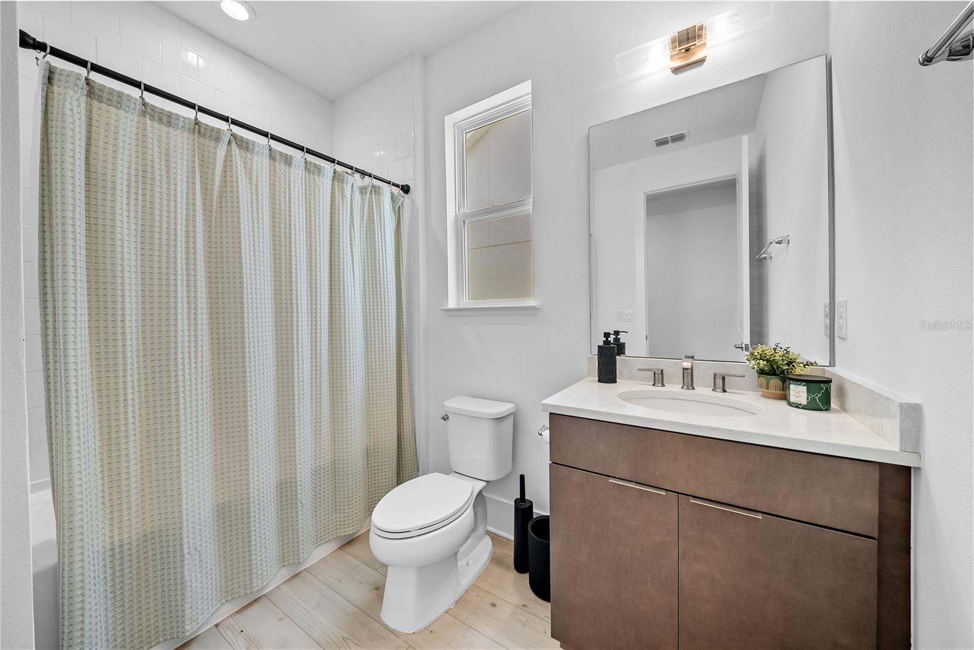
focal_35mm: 12
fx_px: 325
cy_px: 325
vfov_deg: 90.1
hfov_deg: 112.6
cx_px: 487
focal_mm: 12
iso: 320
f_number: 6.3
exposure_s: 1/6
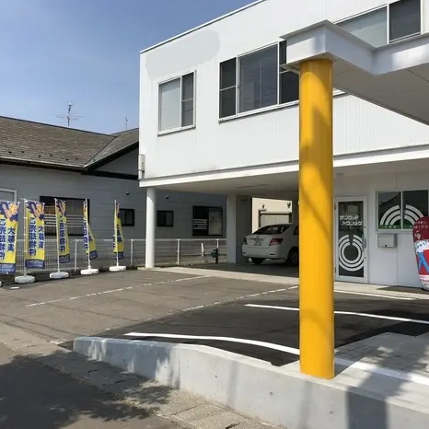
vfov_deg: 48.4
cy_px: 211
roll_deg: -0.5
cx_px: 203
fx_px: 477
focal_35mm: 34
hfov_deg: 48.4
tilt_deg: +3.1
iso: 20
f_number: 1.8
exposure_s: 1/3003
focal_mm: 4
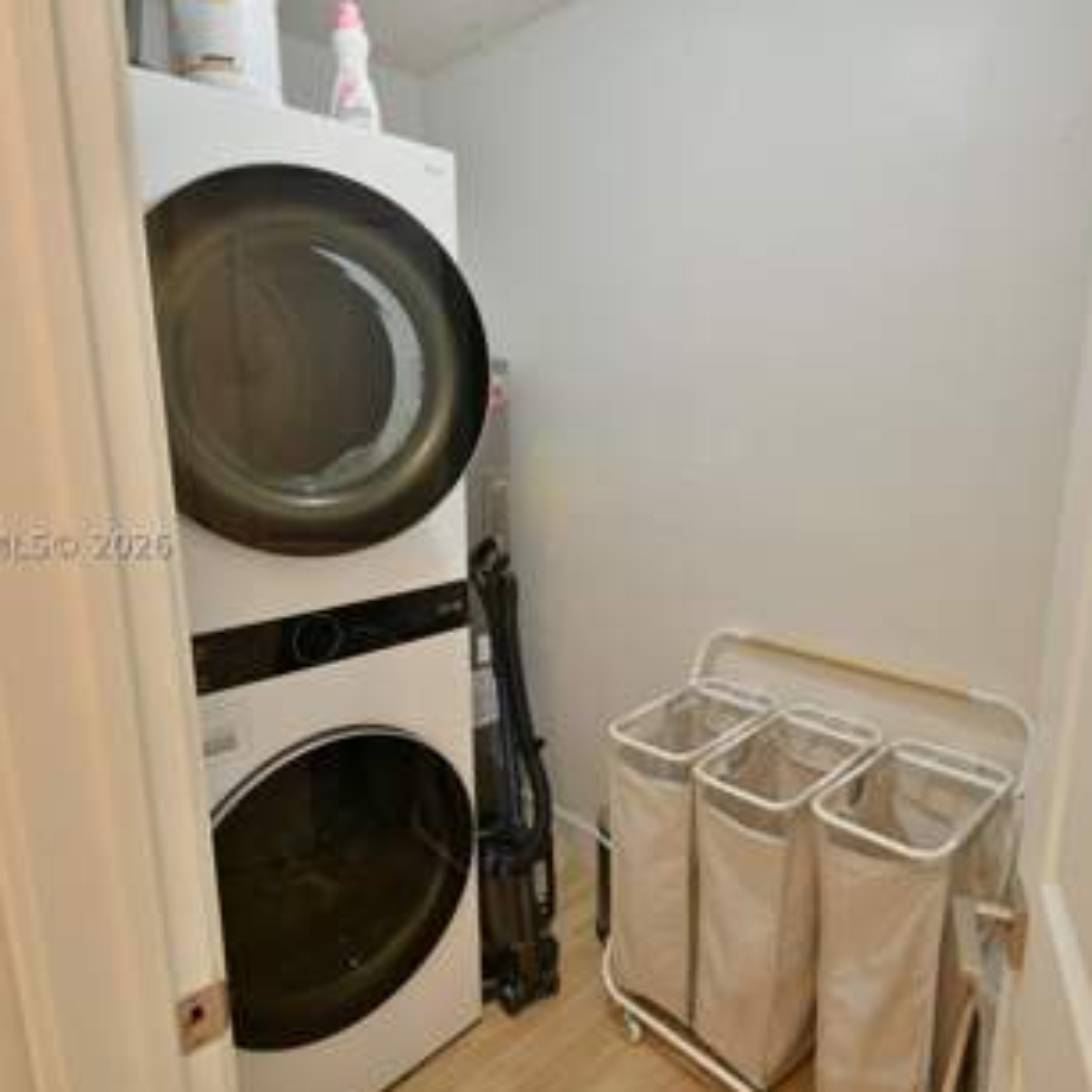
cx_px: 567
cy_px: 541
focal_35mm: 20
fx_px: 714
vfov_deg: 74.8
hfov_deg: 74.8
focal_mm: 10
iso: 1600
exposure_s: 1/30
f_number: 7.1
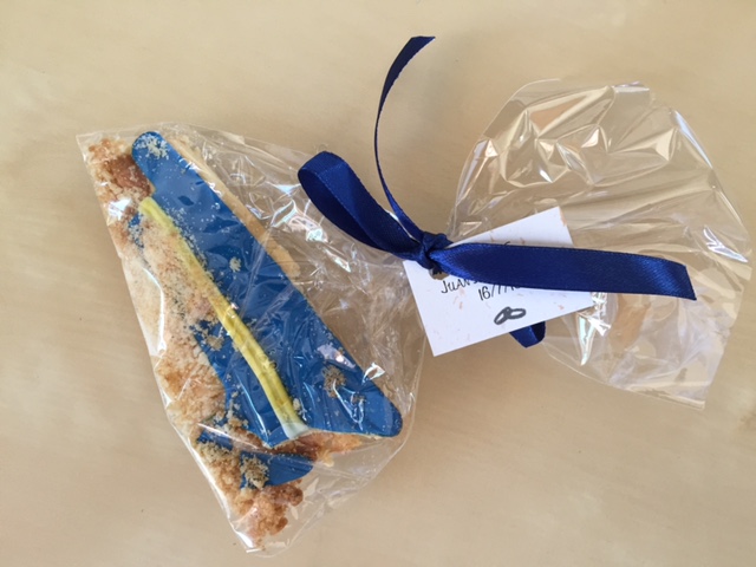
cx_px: 378
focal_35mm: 29
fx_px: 633
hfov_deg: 61.7
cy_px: 284
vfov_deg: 48.2
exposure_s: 1/33
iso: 50
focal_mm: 4.15
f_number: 2.2
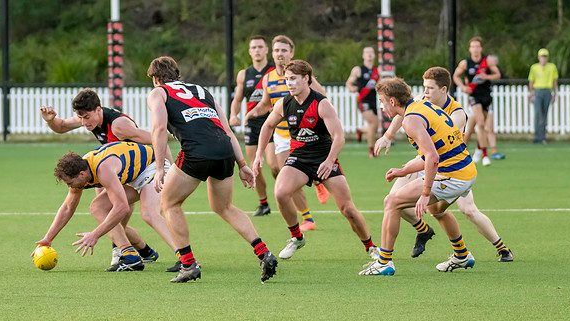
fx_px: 5745
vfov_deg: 3.2
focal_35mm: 380
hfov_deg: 5.7
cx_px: 121
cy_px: 213
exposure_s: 1/1250
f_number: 4
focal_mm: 170
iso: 3200
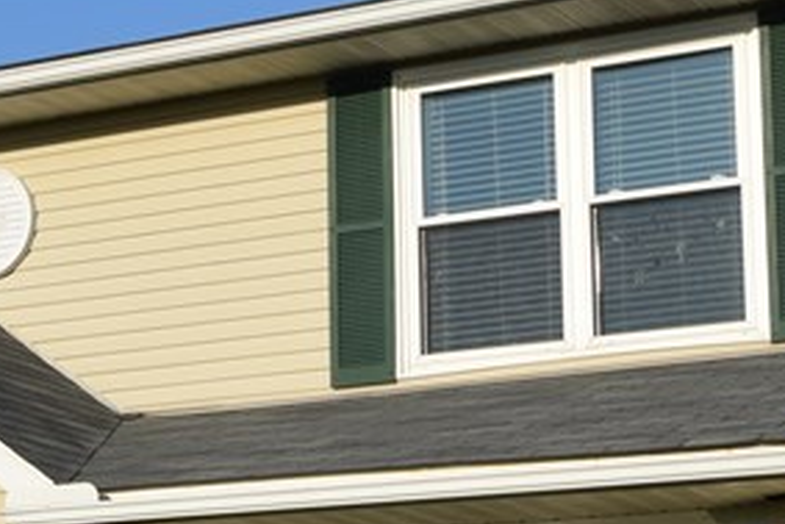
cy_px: 652
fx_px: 3011
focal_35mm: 138
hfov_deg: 14.4
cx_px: -153
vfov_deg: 9.8
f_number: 9
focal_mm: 24
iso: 200
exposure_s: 1/320
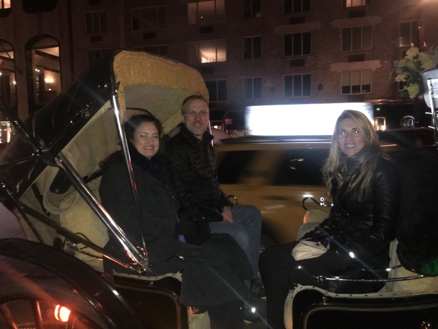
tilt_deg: -3.5
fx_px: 367
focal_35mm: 29
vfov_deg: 48.2
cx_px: 219
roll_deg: +1.7
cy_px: 164
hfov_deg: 61.7
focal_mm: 4.15
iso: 500
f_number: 2.2
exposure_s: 1/16
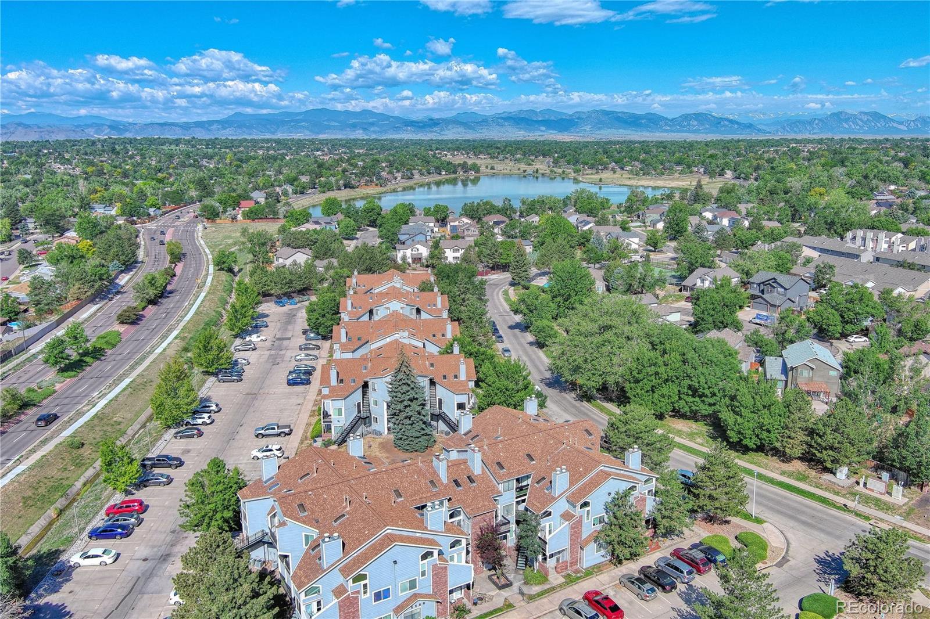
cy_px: 310
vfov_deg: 44.9
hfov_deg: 63.7
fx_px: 749
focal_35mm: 29
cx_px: 465
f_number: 2.8
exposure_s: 1/1613
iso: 100
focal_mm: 10.6
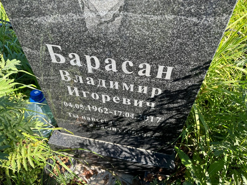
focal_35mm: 26
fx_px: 186
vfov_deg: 53.1
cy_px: 92
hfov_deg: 67.3
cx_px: 124
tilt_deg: -48.6
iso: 50
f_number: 1.6
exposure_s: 1/565
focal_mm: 5.96
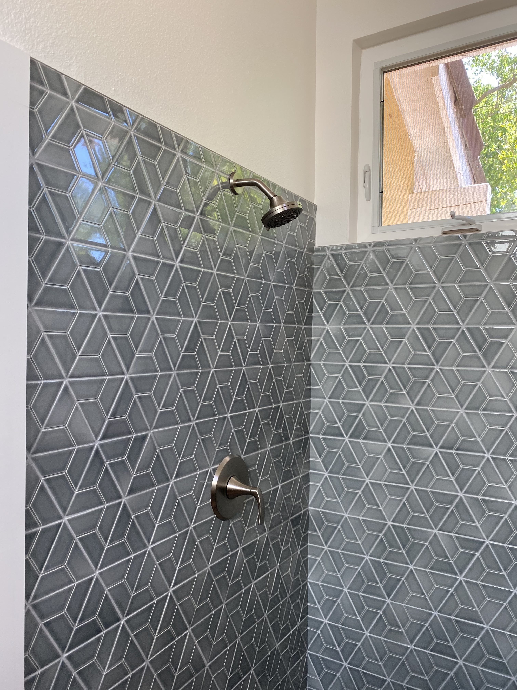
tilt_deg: +1.6
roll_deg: -0.5
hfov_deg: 53.1
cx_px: 258
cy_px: 345
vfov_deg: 67.3
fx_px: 518
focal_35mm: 26
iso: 100
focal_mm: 4.25
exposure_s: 1/121
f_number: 1.8
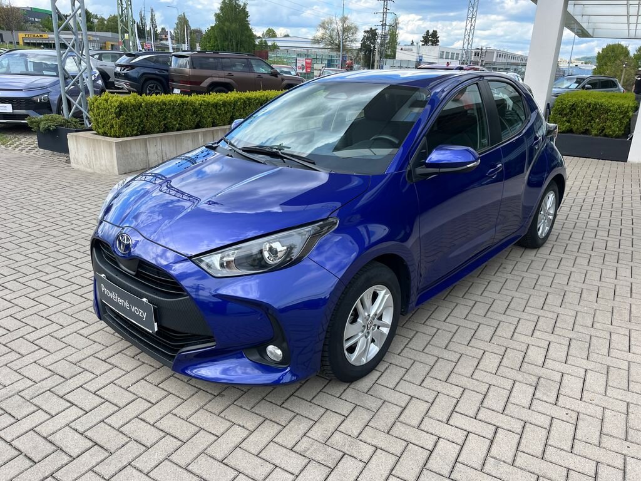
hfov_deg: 67.3
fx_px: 481
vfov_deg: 53.1
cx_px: 320
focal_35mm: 26
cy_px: 240
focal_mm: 5.1
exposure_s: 1/1075
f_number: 1.6
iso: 50
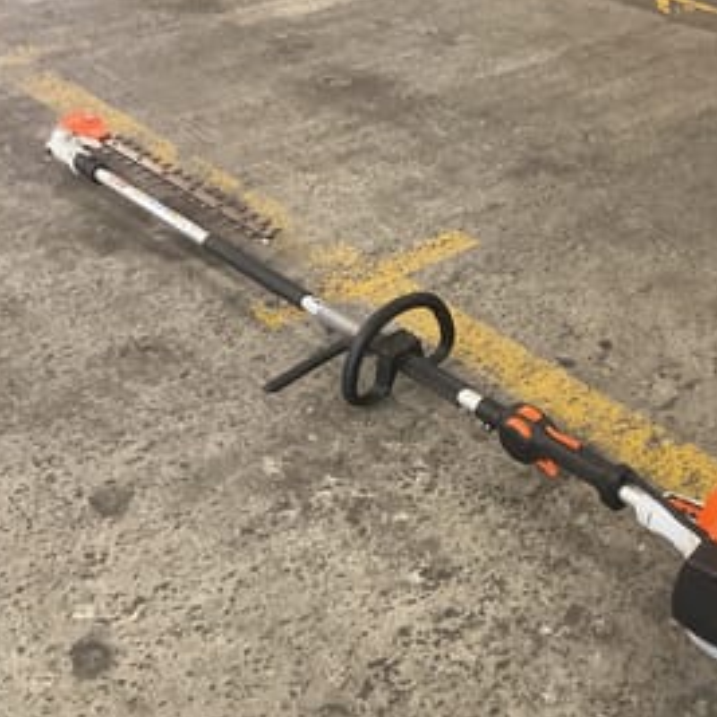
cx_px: 465
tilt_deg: -38.1
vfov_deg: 35.2
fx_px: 1125
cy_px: 431
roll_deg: -5.8
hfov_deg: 35.1
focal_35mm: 48
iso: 250
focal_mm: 3
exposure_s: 1/33
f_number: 1.8
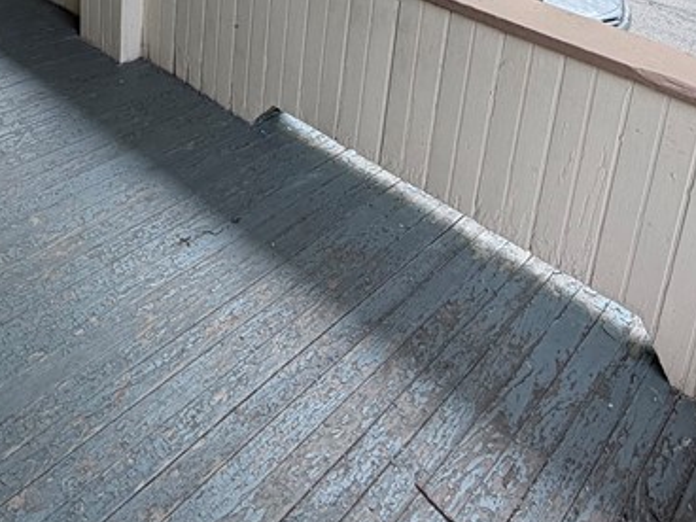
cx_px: 206
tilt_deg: -12.9
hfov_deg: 46.7
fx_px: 784
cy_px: -153
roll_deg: -3.1
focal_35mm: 39
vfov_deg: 29.7
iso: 50
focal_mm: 2.22
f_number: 2.2
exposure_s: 1/121
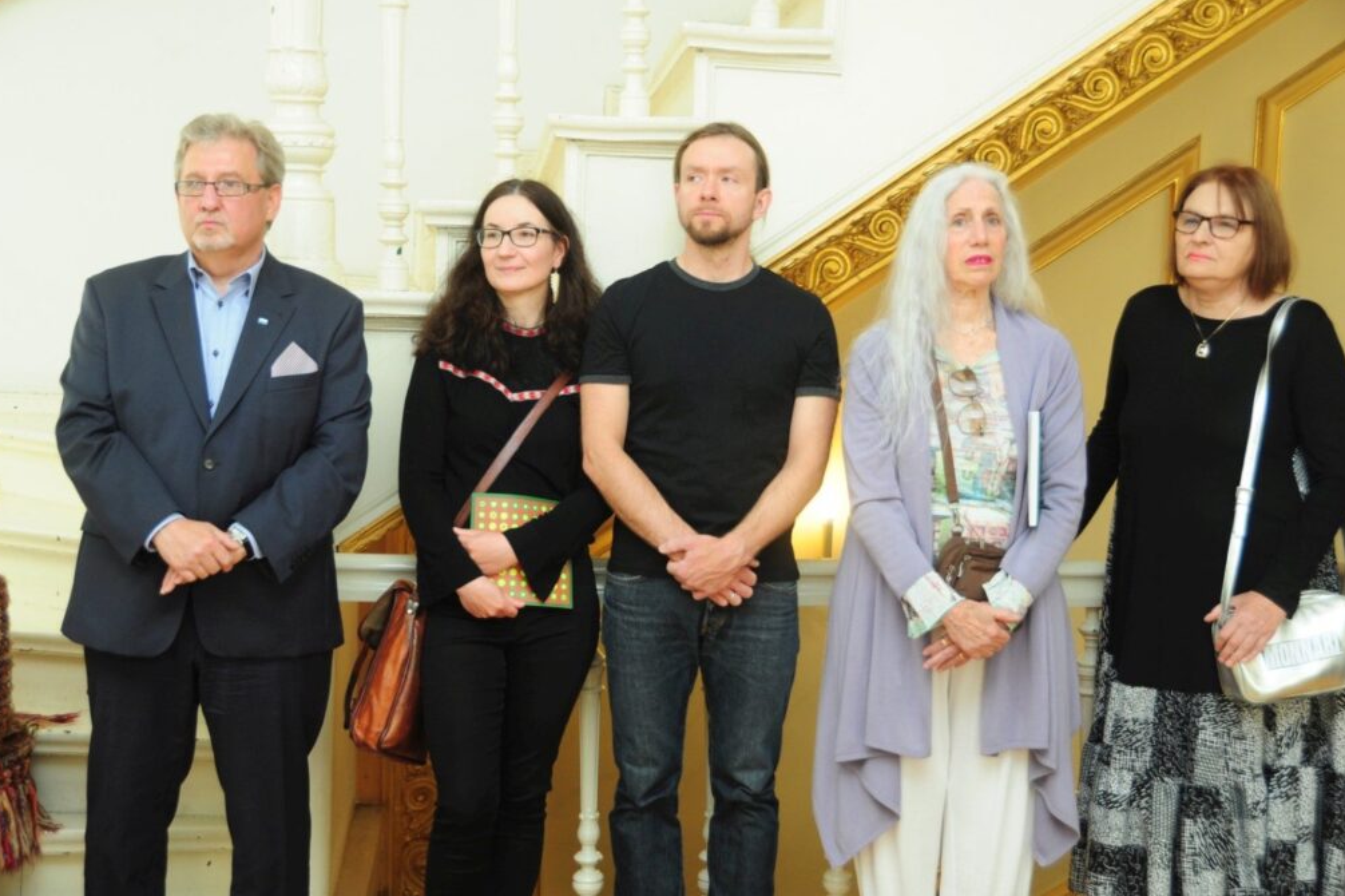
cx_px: 666
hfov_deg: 34.5
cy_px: 453
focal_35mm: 58
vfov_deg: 23.4
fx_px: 2166
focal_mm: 38
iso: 500
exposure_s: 1/60
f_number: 5
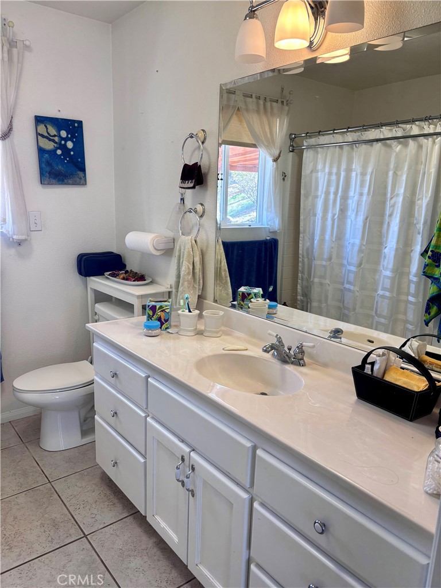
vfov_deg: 67.3
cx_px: 220
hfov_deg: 53.1
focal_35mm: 26
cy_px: 294
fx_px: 442
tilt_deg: -13.3
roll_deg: -2.0
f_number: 1.6
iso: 80
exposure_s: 1/120
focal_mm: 5.96
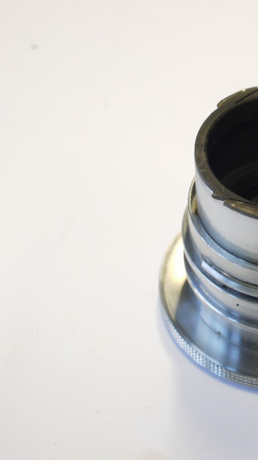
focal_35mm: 88
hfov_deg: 13.5
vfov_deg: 24.2
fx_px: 1071
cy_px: 229
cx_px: 282
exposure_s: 1/8
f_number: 10
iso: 400
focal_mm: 30
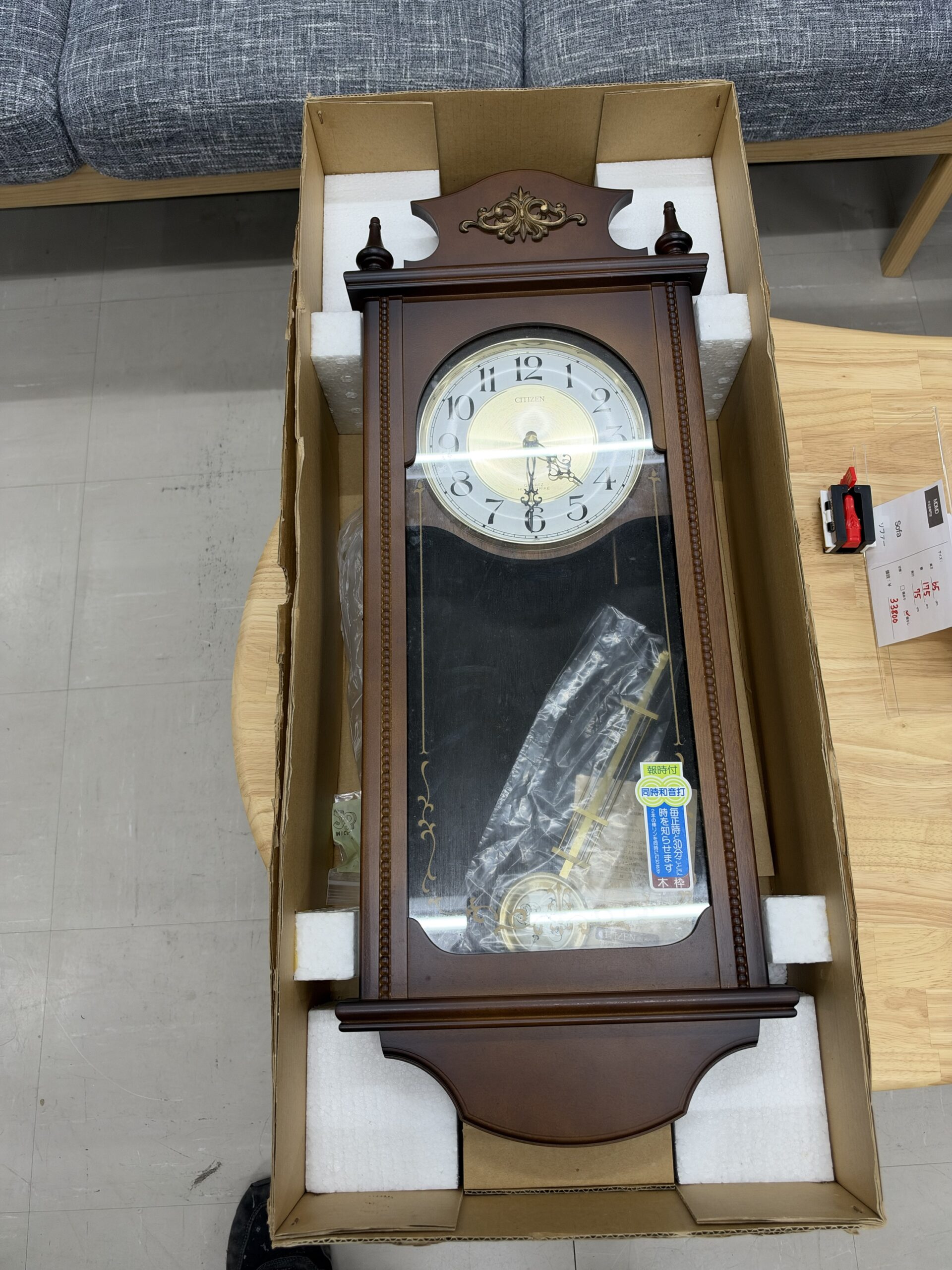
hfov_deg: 56.8
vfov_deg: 71.6
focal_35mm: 24
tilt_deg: -71.6
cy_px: 635
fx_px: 880
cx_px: 476
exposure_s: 1/120
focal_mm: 6.93
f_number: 1.8
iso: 250
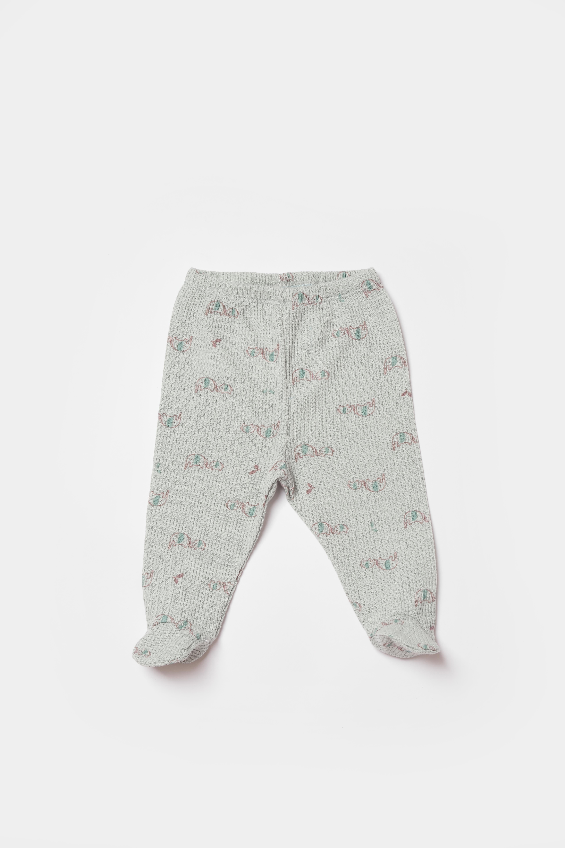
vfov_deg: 35.6
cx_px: 282
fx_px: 1318
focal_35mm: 56
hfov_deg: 24.2
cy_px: 424
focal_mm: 37.4
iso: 125
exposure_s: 1/125
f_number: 13
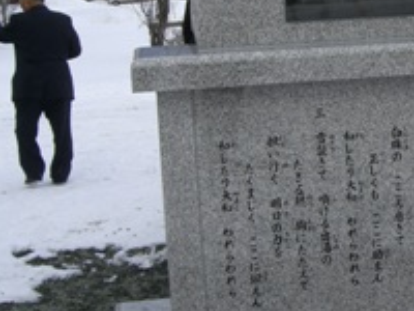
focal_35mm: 85
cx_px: 387
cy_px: 50
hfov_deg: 22.4
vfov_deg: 17.2
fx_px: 1017
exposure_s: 1/640
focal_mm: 6.2
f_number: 4.3
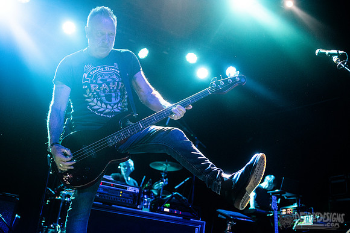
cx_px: 175
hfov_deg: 48.4
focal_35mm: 40
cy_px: 116
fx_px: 389
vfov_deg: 33.4
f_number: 3.2
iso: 3200
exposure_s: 1/500
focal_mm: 40
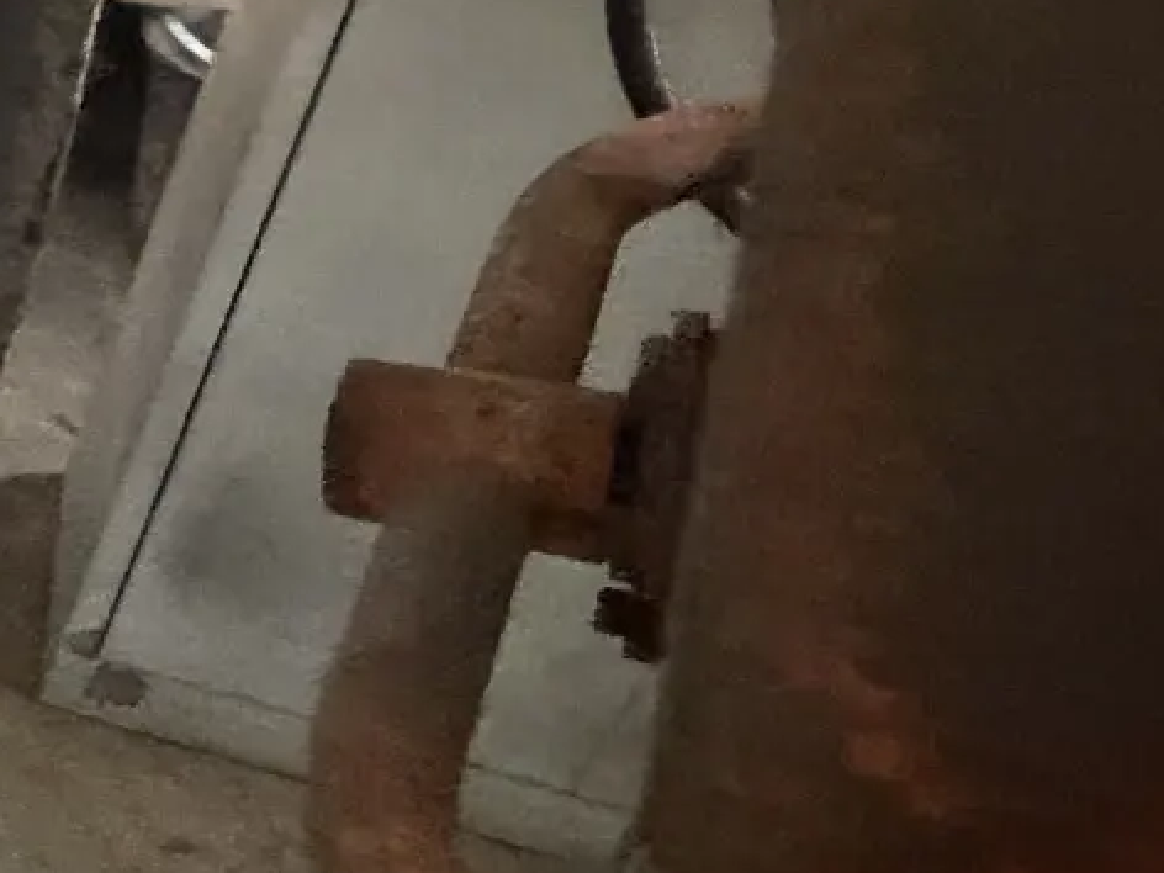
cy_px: 190
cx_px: -1095
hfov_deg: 19.9
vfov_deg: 25.3
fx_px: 1917
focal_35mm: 57
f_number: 2.2
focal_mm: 2.22
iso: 1000
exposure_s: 1/33
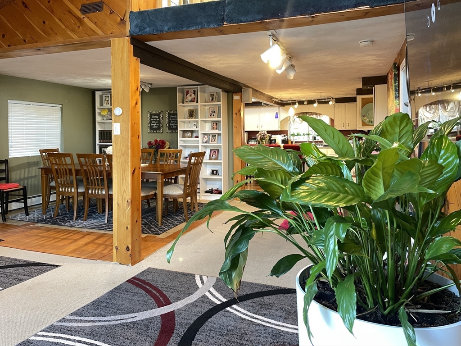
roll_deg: +0.9
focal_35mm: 26
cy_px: 173
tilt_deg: -3.0
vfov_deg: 53.1
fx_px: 346
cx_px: 230
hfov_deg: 67.3
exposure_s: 1/60
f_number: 1.6
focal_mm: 4.2
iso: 250
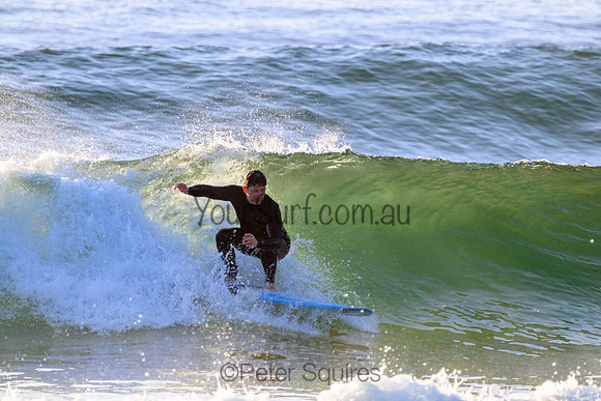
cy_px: 200
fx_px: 13358
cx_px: 300
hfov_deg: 2.6
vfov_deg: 1.7
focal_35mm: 800
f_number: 11
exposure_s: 1/2000
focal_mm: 800
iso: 2800
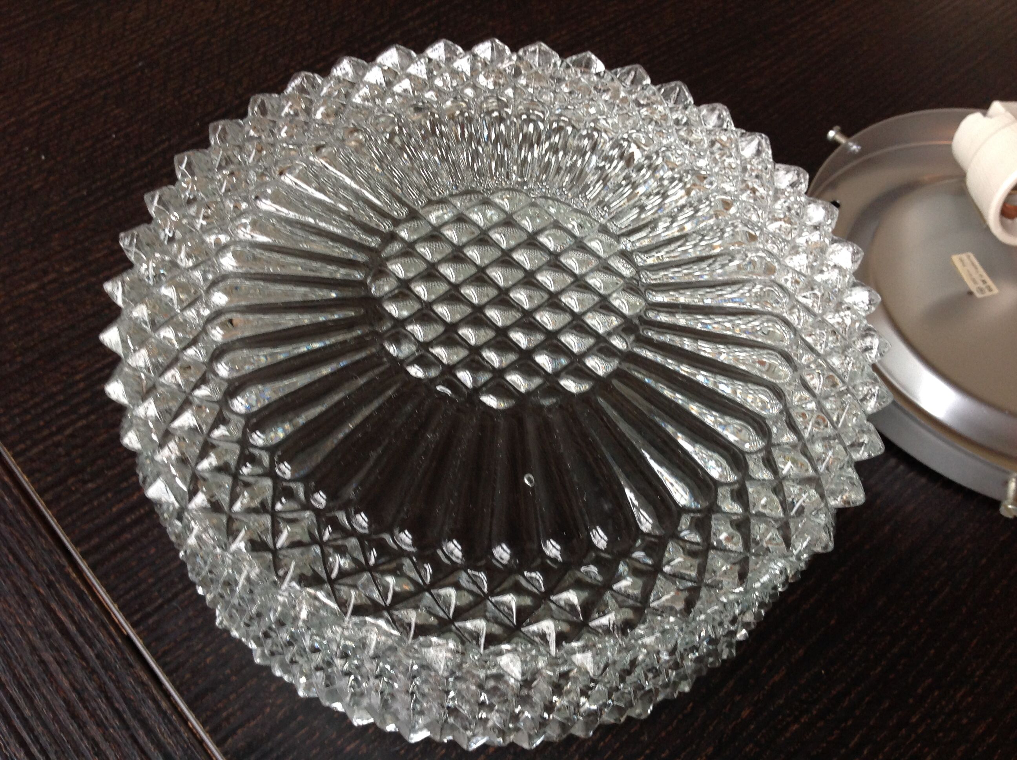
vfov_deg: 40.6
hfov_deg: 52.7
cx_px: 508
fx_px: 1027
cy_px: 380
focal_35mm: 35
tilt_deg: -57.2
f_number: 2.4
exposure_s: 1/15
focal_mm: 4.28
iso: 100
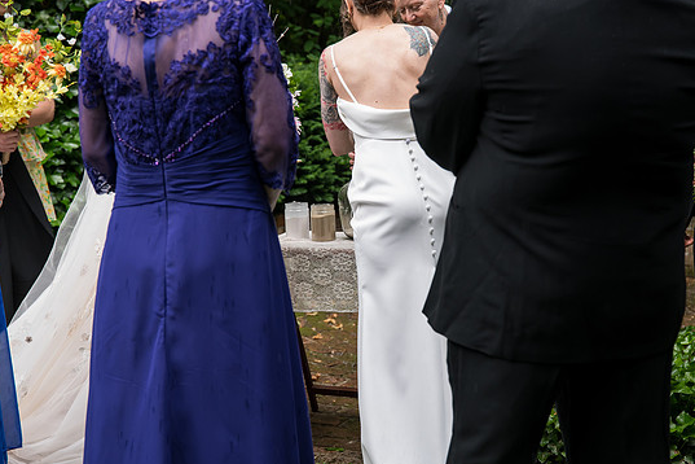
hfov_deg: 30.1
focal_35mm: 67
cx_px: 366
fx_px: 1293
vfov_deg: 20.3
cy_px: 237
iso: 1000
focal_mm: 62
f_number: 4
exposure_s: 1/400
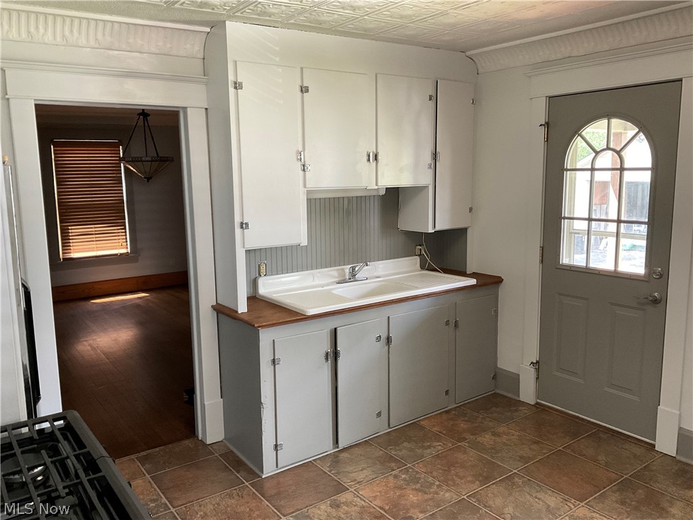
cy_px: 260
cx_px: 346
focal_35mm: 29
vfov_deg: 48.2
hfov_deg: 61.7
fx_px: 581
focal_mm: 3
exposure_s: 1/60
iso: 200
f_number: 1.8
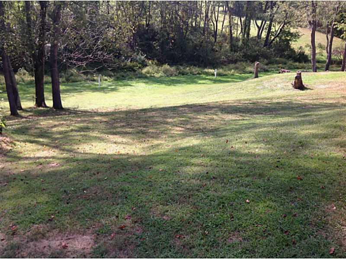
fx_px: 350
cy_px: 130
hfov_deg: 52.6
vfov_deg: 40.7
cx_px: 173
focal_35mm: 35
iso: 50
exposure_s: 1/408
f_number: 2.4
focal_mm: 4.28
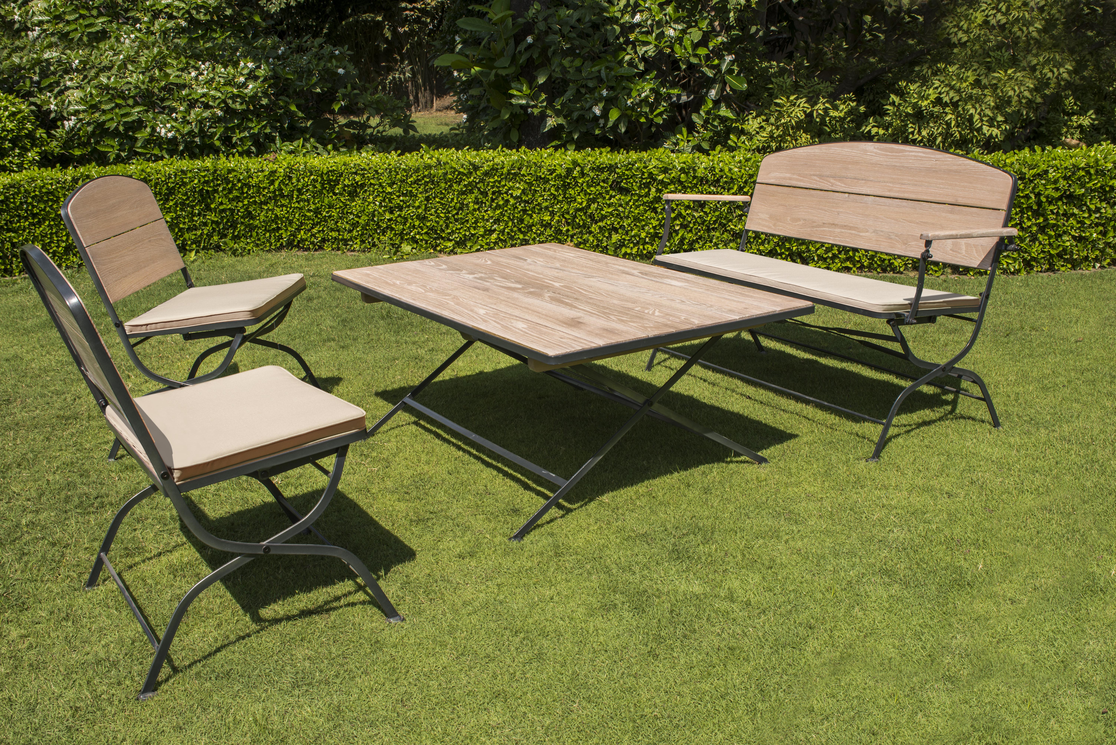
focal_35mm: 35
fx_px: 1085
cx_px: 558
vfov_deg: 37.9
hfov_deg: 54.4
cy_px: 372
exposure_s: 1/160
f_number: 13
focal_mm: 35
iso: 160
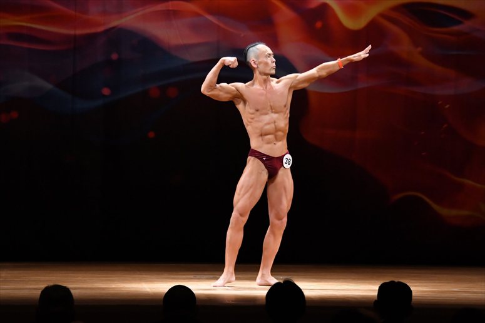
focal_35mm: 202
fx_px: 2720
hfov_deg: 10.2
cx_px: 242
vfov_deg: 6.8
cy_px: 162
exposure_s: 1/400
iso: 4000
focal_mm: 135
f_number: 5.6
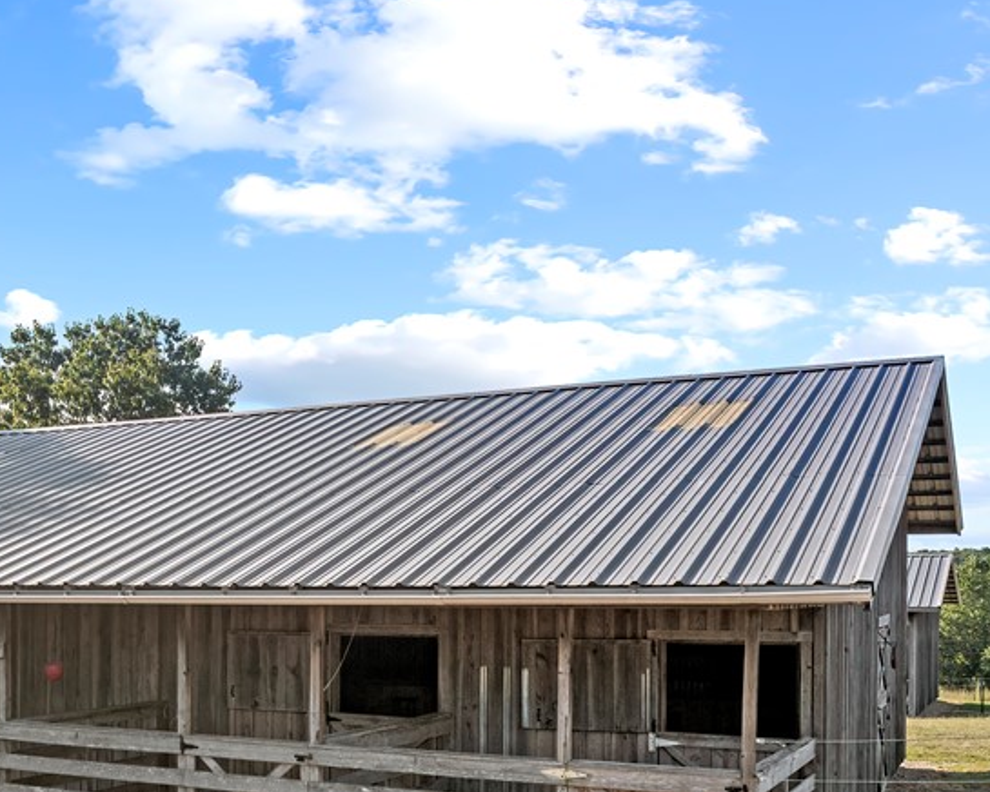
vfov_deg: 33.3
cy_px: 614
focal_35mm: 44
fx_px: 1289
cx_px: 209
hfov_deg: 40.4
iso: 270
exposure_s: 1/3200
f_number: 2.8
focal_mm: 12.29
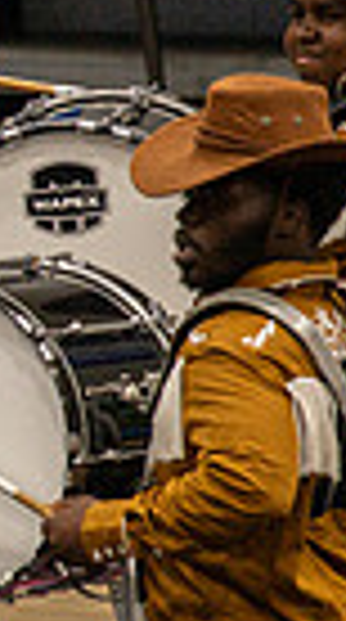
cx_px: -831
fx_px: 17182
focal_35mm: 1047
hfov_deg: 1.1
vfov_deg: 2.1
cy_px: 101
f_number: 4
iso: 6400
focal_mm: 200
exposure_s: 1/500
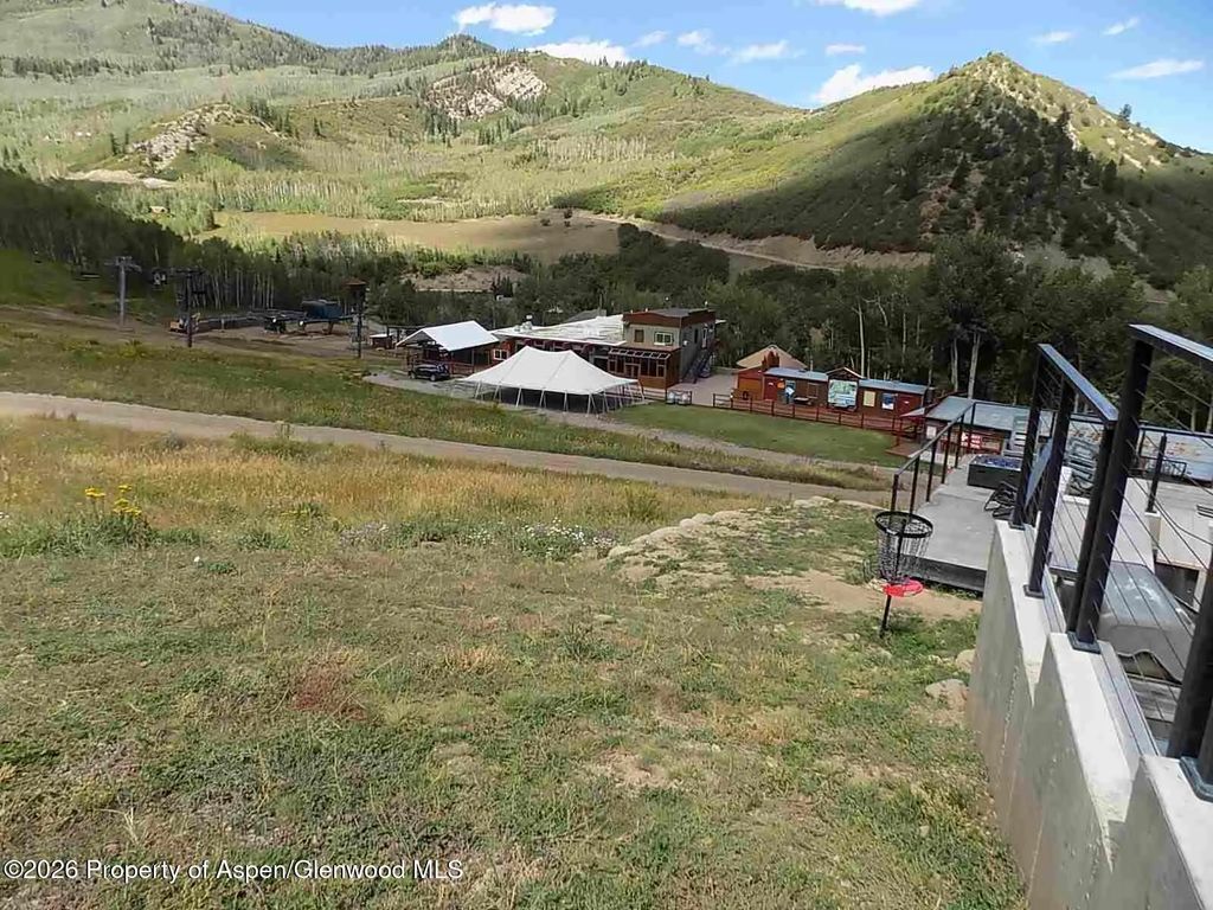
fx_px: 806
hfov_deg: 73.9
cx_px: 606
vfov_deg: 58.9
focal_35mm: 23
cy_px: 455
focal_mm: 4
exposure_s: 1/500
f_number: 3.1
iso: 80
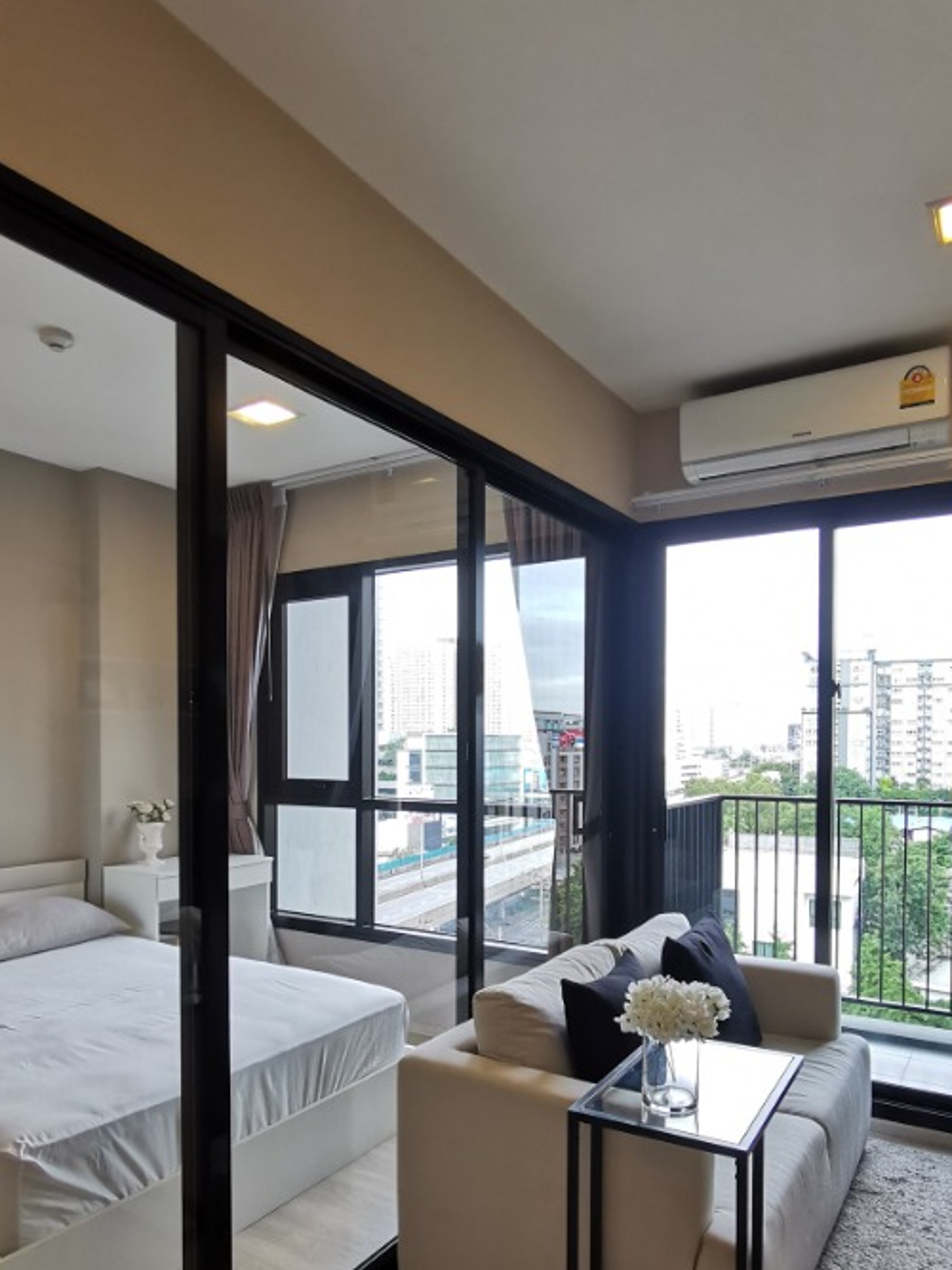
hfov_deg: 56.8
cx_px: 468
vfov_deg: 70.8
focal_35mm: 24
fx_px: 880
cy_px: 771
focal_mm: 2.35
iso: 160
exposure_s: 1/50
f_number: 2.2
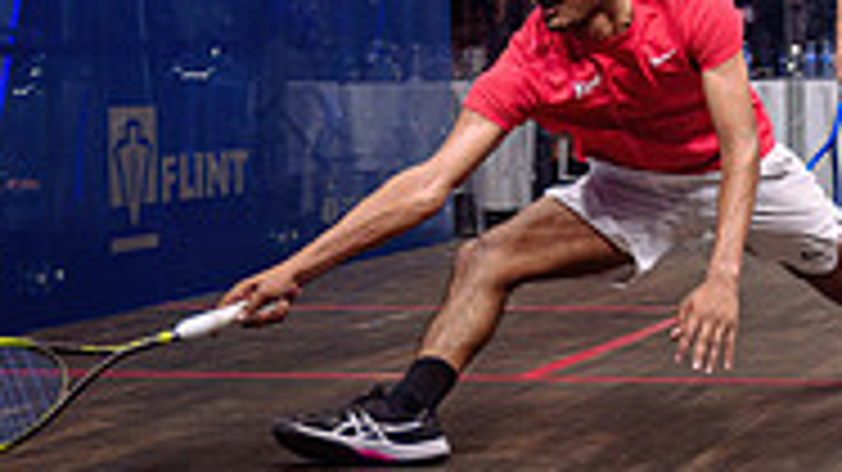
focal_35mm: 118
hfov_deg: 17.3
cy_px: 84
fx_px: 2633
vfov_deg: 10.2
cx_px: 1014
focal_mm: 35
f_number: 2.8
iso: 1000
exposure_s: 1/400
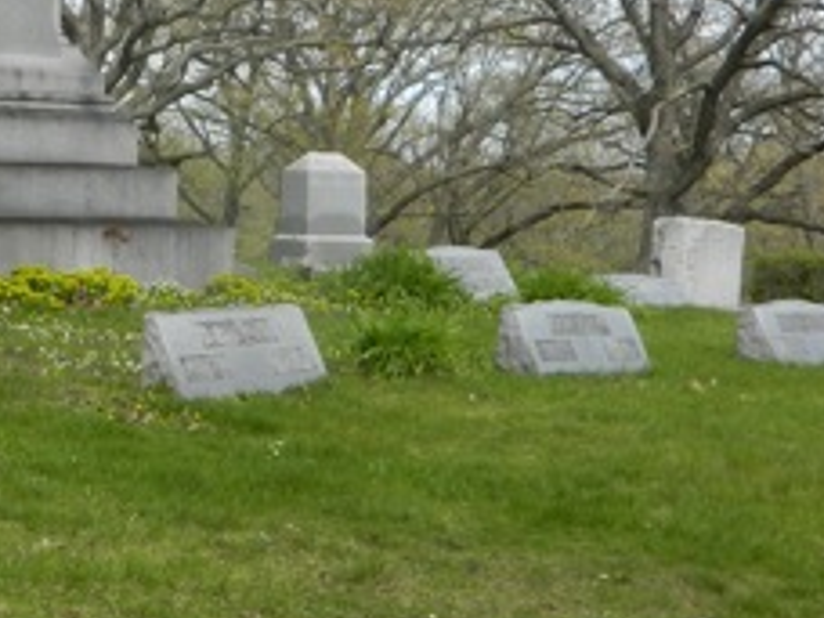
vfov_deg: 17.0
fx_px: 2071
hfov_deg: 21.3
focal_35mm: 87
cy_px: 318
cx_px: -87
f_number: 3.2
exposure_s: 1/400
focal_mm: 5.6
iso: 80
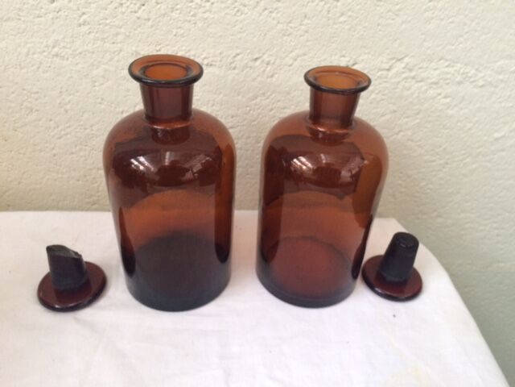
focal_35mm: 29
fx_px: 431
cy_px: 194
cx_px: 258
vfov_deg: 48.2
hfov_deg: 61.7
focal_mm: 4.15
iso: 200
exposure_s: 1/33
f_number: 2.2
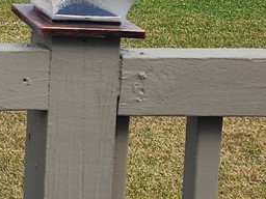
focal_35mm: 144
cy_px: -66
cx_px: -414
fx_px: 1107
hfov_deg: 11.1
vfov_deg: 10.1
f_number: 1.8
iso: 12
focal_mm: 6.4
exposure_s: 1/668
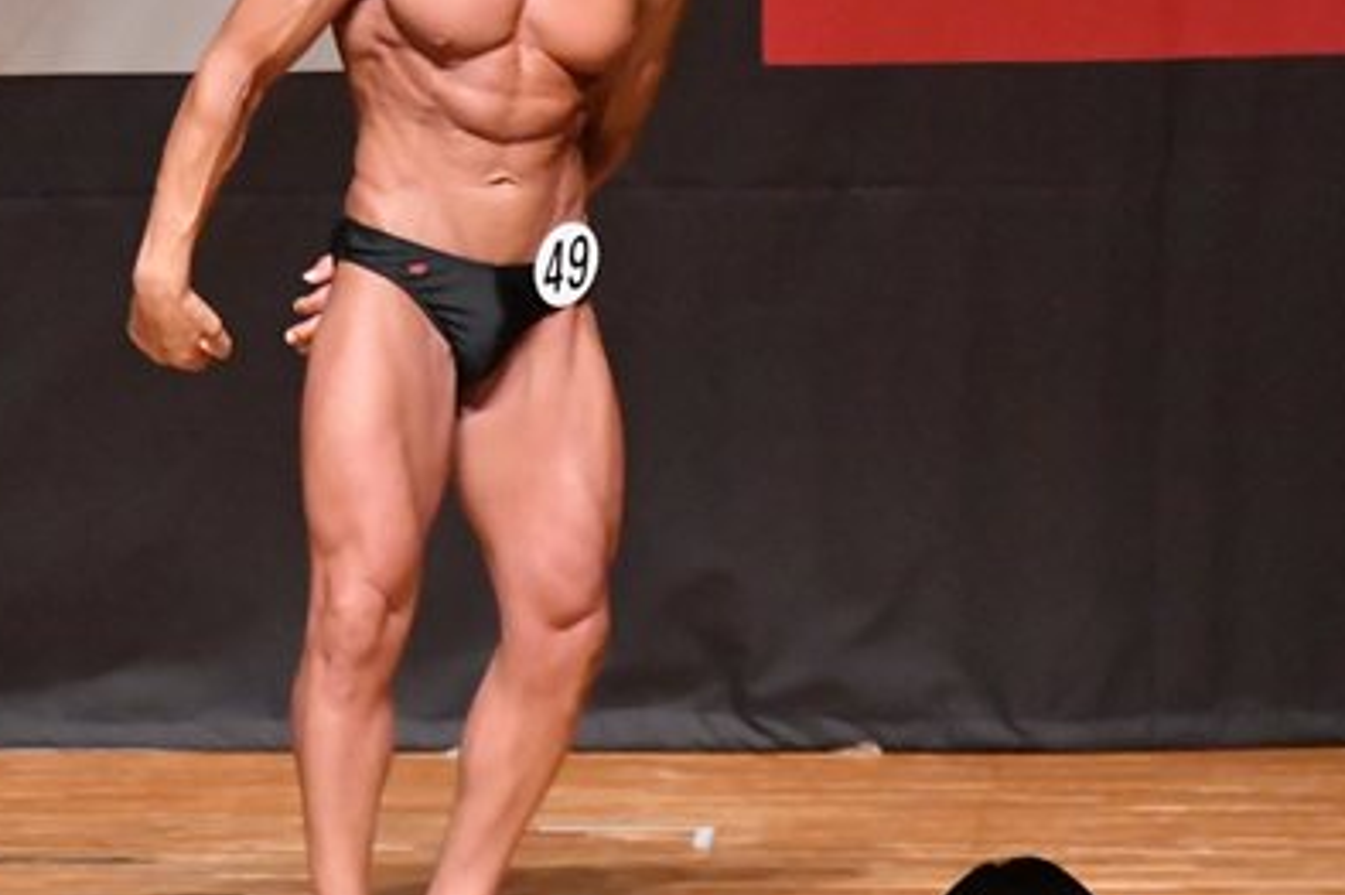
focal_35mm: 502
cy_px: 301
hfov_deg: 4.1
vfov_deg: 2.7
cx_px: 507
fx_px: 18739
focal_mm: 170
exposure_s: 1/400
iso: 12800
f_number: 5.6
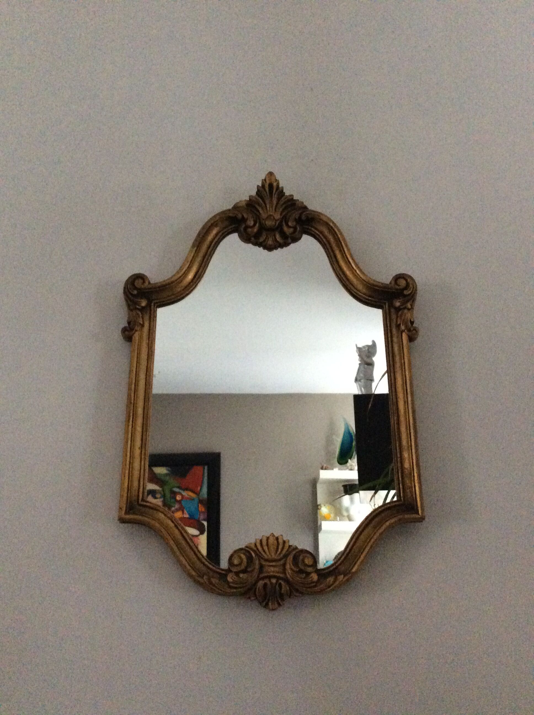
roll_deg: +1.5
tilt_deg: +19.5
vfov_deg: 56.9
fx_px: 660
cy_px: 358
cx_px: 267
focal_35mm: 32
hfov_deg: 44.1
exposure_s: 1/17
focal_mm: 3.3
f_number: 2.4
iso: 500
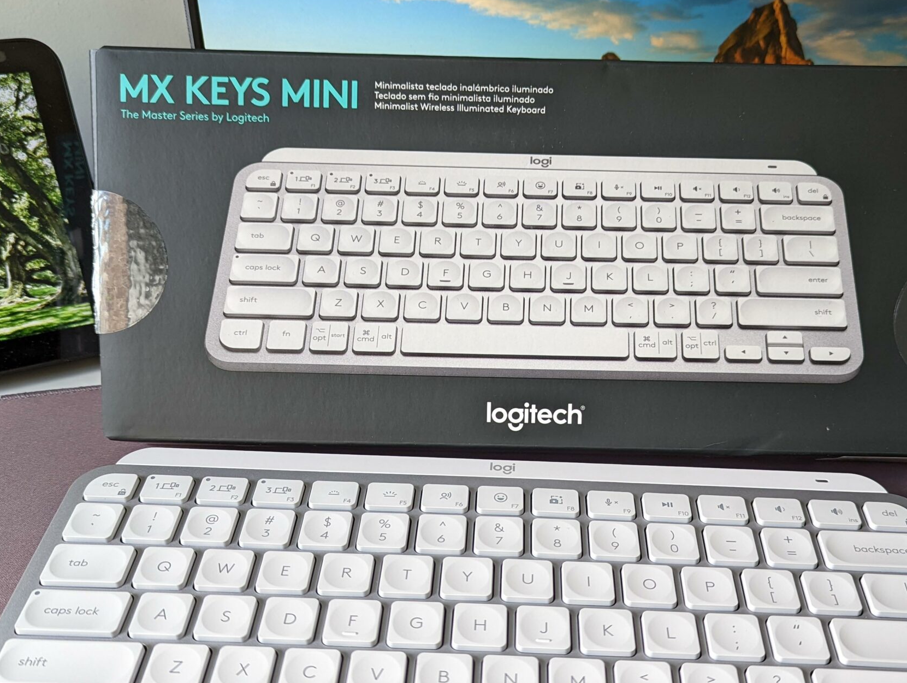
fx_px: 971
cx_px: 488
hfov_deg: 50.0
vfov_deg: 38.6
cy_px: 408
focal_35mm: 37
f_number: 1.85
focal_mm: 6.81
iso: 84
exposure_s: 1/40
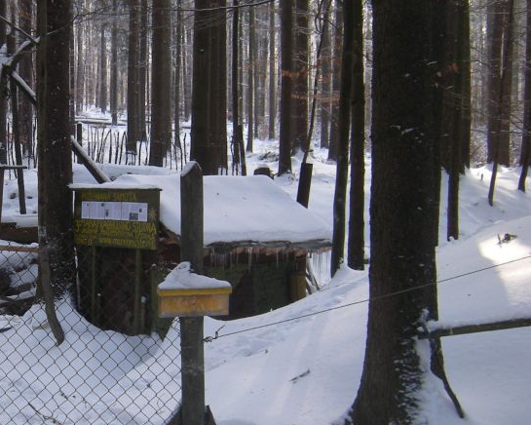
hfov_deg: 29.8
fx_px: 943
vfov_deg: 25.3
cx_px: 29
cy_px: 276
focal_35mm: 60
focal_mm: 5.3
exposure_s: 1/69.1
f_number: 2.9
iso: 64
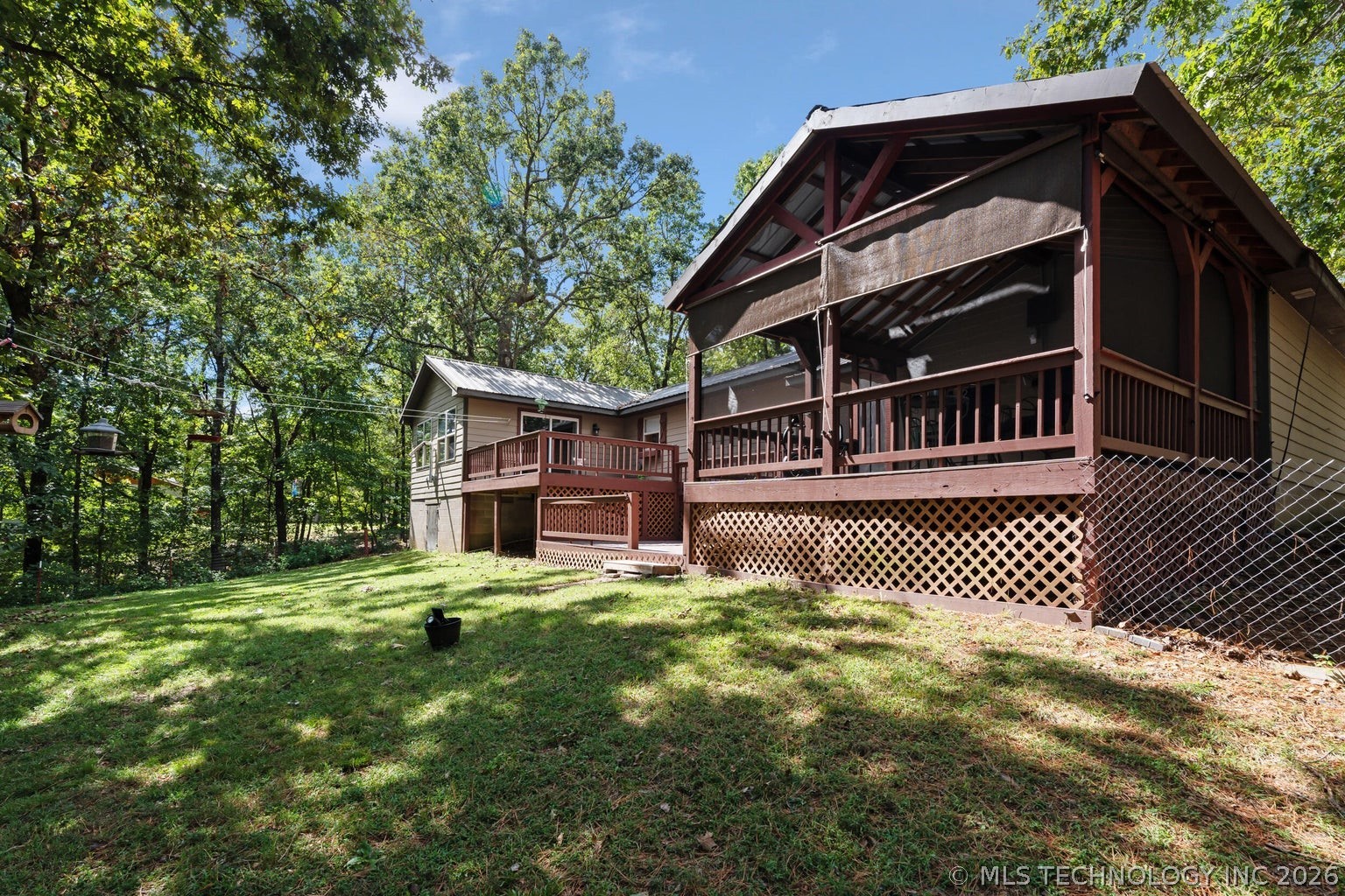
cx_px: 672
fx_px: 598
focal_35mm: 16
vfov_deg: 73.7
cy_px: 448
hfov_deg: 96.7
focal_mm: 16
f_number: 9
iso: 200
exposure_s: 1/160
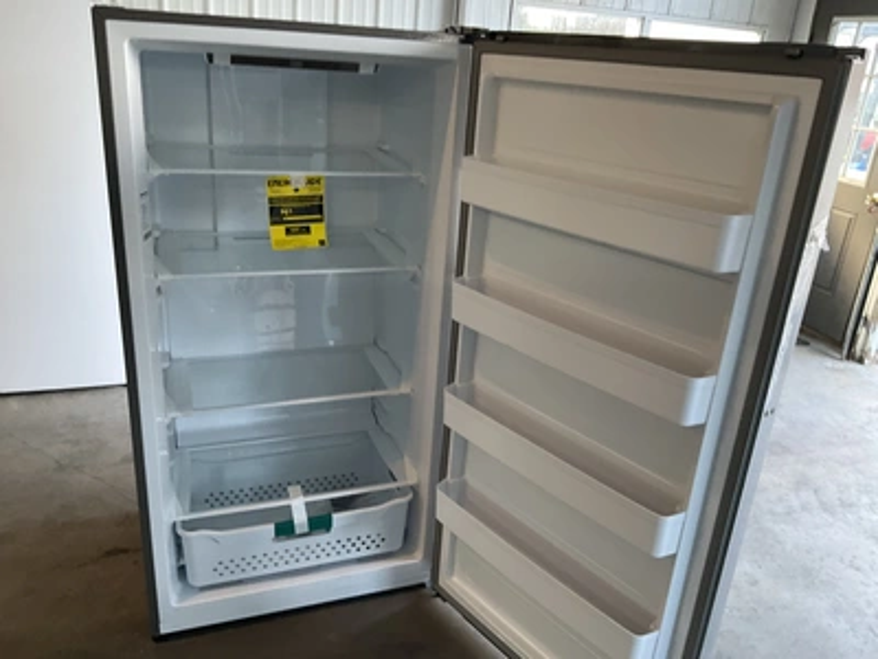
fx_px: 736
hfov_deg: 61.7
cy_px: 330
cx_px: 439
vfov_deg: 48.2
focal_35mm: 29
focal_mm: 3
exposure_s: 1/60
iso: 80
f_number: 1.8
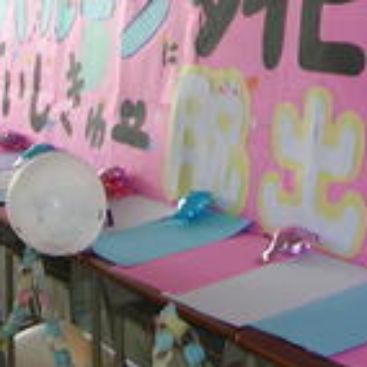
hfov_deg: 19.6
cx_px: 323
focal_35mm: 87
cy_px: -5
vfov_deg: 19.3
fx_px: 1044
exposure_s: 1/37.8
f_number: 2.8
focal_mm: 5.8
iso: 50
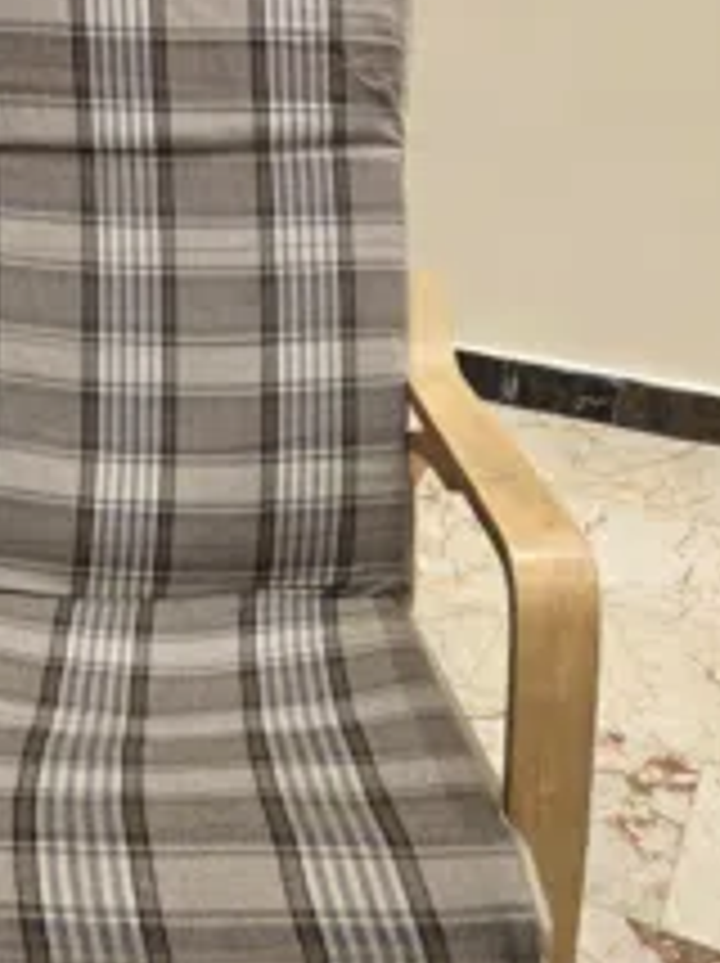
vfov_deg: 43.6
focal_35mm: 43
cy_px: 594
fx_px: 1195
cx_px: 166
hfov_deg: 32.8
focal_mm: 5.4
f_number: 1.8
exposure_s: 1/100
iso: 320
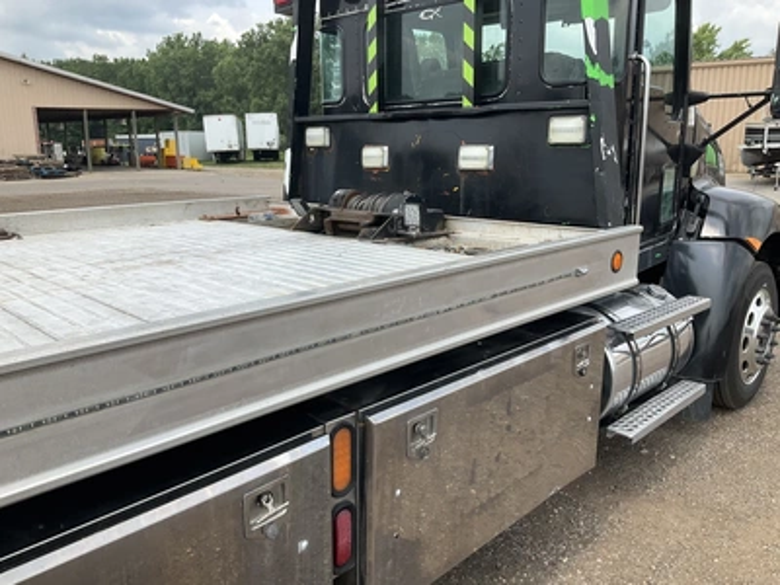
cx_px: 390
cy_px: 292
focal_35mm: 29
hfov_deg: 61.7
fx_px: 653
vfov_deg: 48.2
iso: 25
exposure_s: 1/997
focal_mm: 3
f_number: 1.8
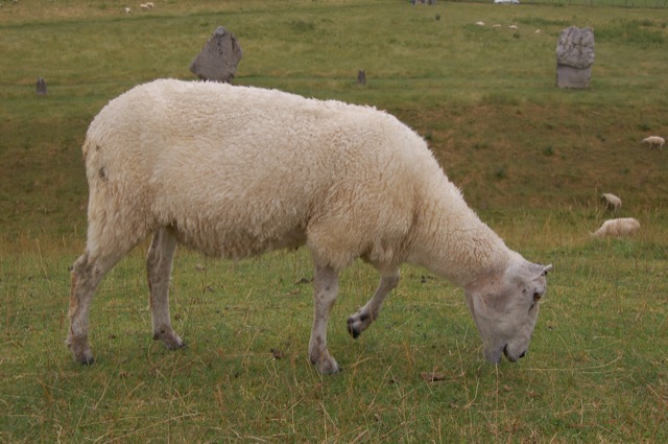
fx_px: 667
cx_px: 334
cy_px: 222
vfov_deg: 36.8
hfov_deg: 53.2
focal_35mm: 36
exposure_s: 1/250
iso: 200
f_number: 8
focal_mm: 24
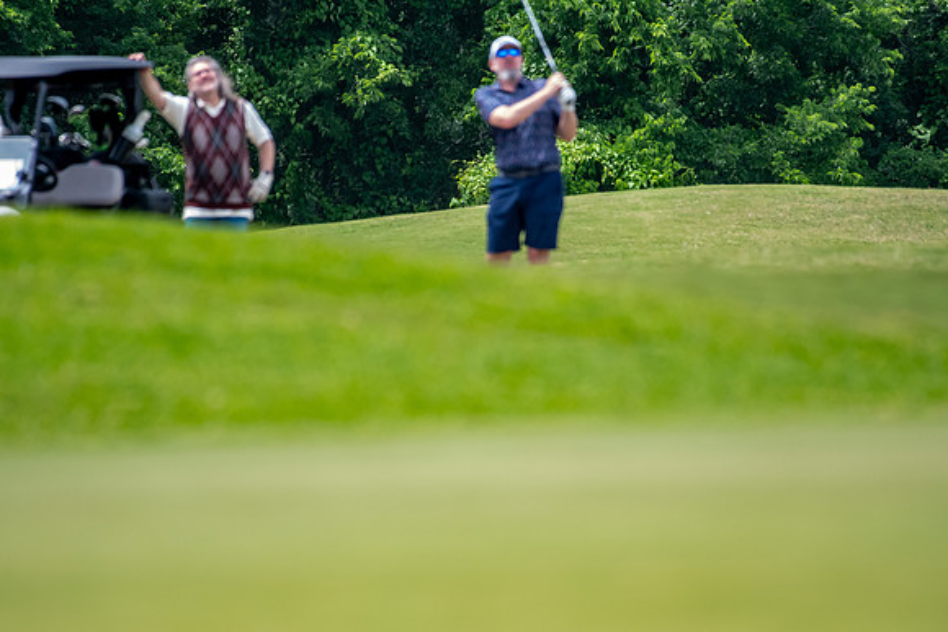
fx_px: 19754
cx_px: 474
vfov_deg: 1.8
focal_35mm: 750
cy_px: 316
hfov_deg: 2.7
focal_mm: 500
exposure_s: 1/2000
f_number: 5.6
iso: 2200
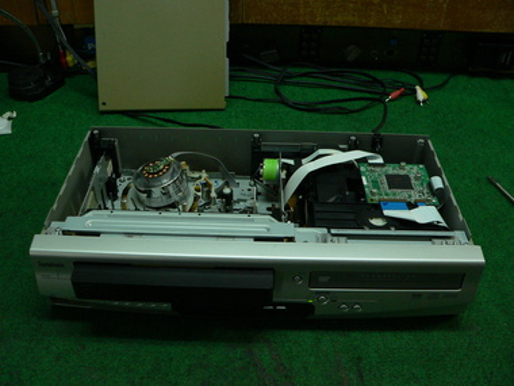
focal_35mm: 36
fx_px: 535
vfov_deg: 39.7
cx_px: 257
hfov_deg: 51.4
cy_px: 193
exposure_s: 1/40
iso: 200
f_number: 2.8
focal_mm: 6
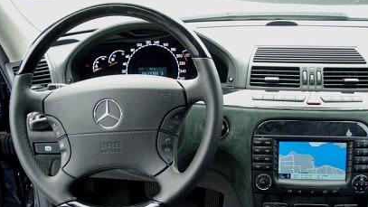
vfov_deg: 28.1
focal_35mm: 42
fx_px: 410
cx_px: 178
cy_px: 146
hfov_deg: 48.3
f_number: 2.6
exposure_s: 1/80
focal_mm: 5.8
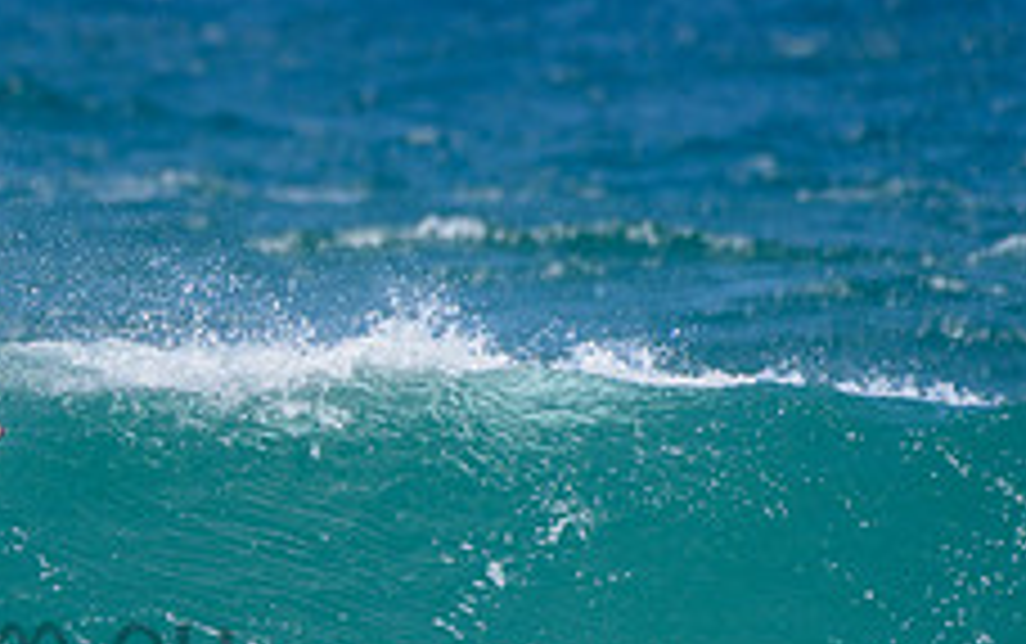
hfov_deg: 1.3
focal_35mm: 1636
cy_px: 387
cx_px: -382
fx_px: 45791
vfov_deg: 0.8
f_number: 5.6
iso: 80
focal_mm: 500
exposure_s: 1/2000
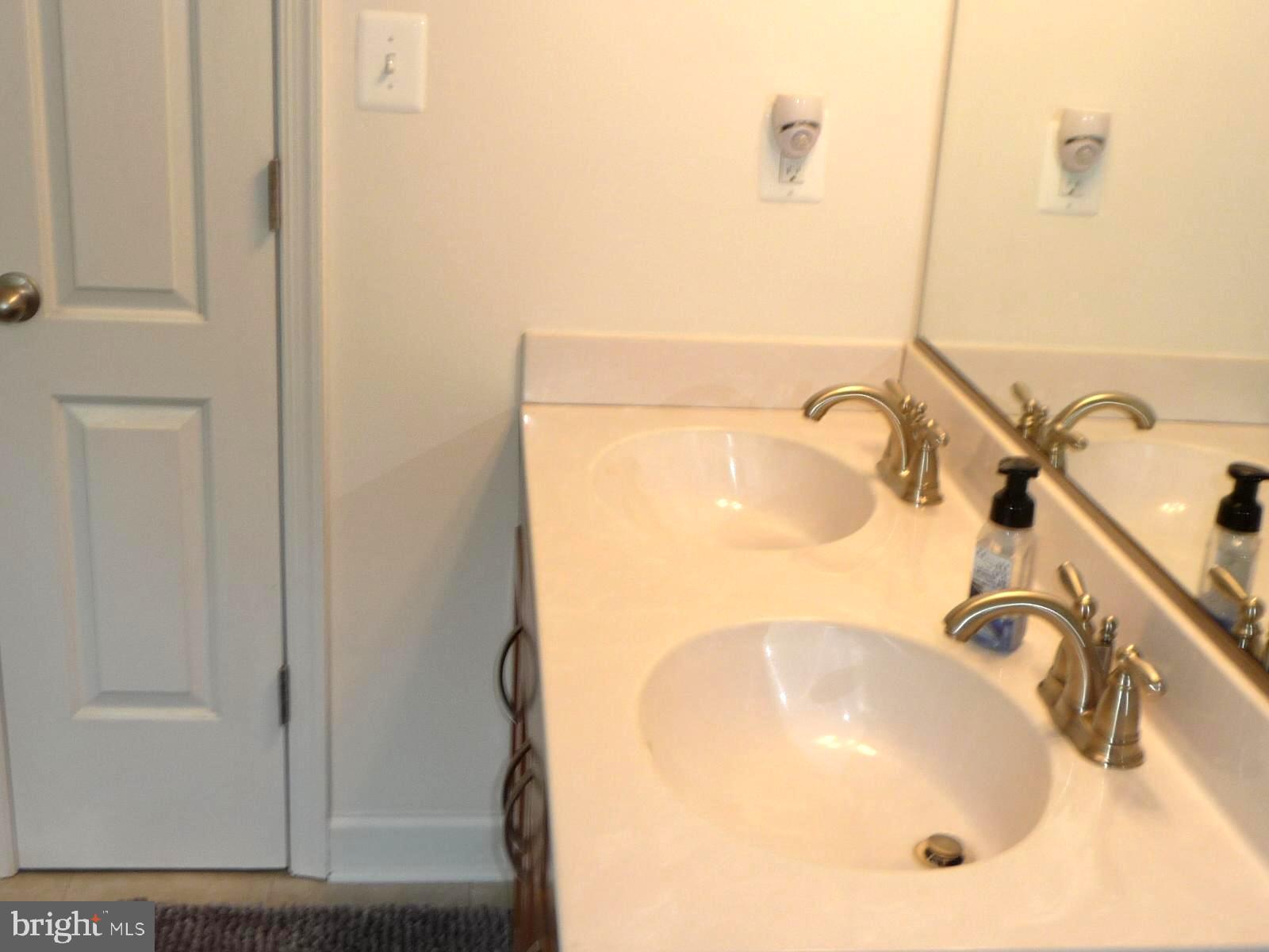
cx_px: 634
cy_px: 476
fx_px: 1503
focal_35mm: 41
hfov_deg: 45.8
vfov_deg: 35.1
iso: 100
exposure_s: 1/30
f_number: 3.3
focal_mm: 4.7
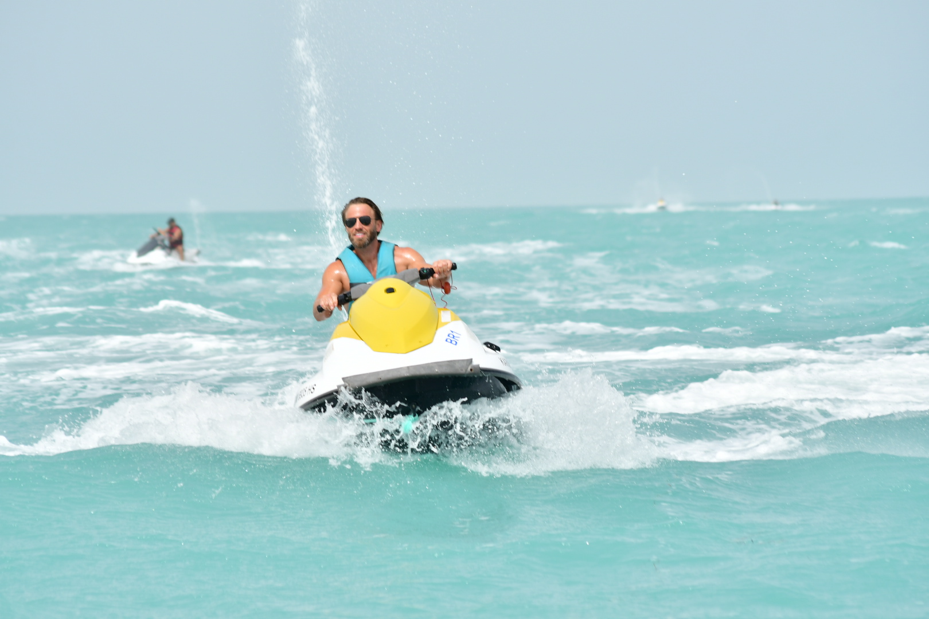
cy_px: 310
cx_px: 464
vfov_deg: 6.1
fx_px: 5806
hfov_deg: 9.1
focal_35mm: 225
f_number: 5.6
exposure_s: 1/1250
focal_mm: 150
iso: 160
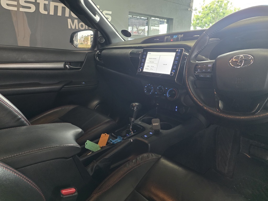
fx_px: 178
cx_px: 134
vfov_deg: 58.9
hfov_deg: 73.9
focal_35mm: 23
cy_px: 100
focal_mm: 6.25
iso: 1250
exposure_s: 1/100
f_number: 1.7
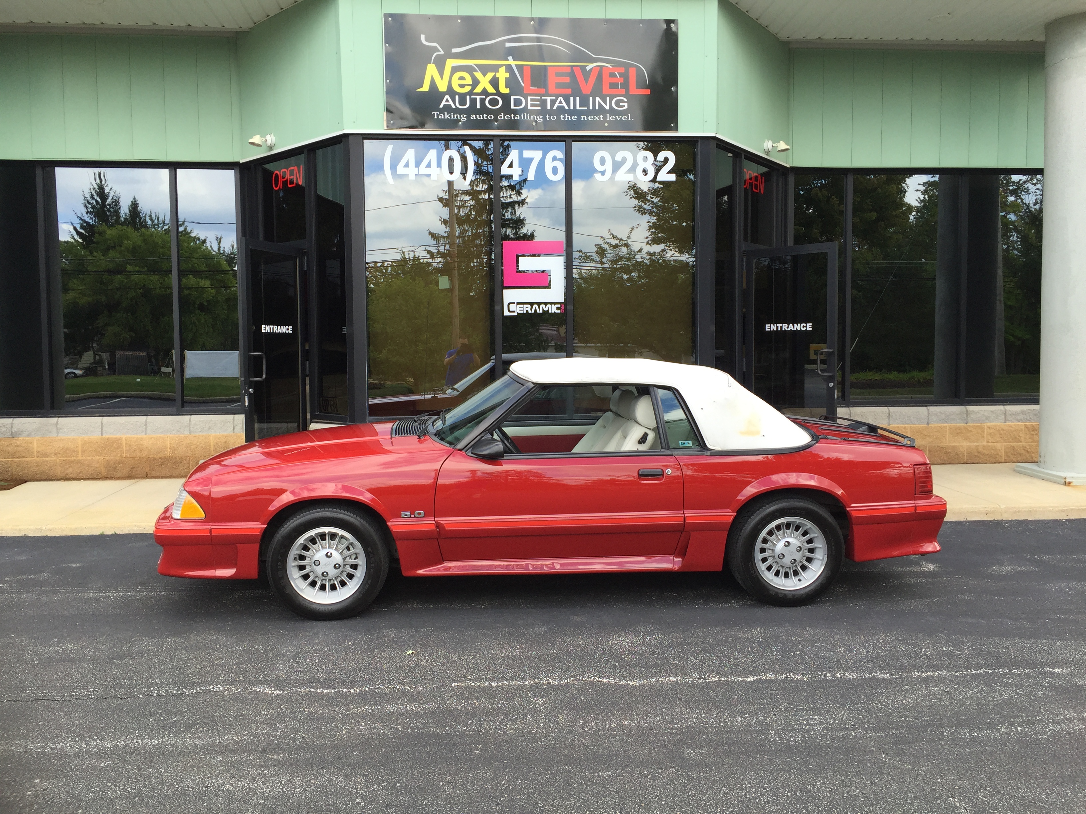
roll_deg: -0.4
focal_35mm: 29
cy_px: 407
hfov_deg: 61.7
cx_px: 543
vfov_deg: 48.2
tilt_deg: -2.7
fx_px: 910
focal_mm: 4.15
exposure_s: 1/329
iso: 32
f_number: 2.2
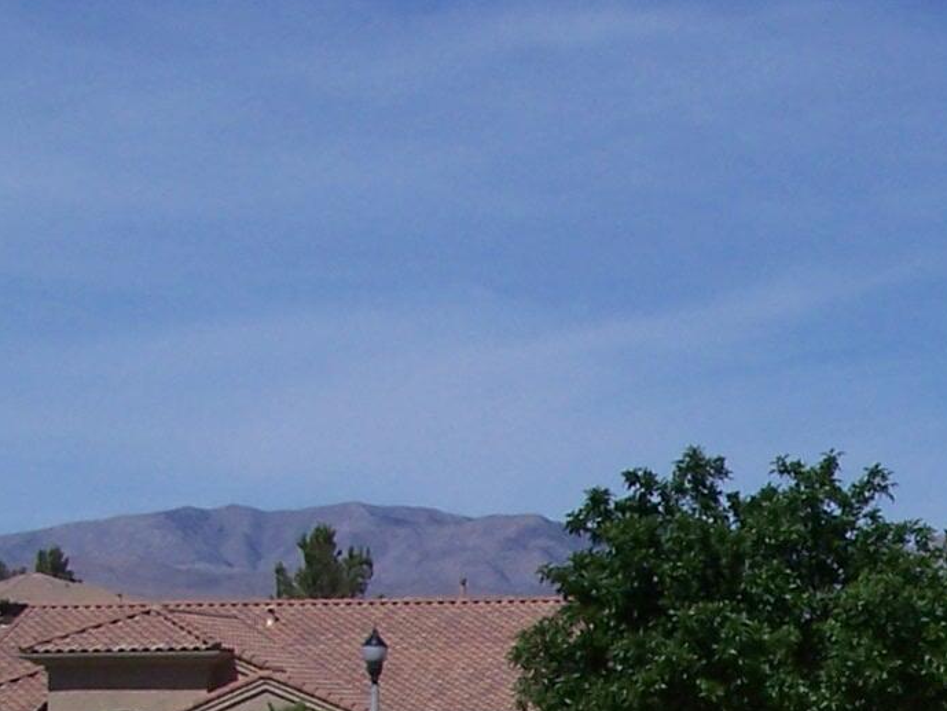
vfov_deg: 11.2
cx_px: 1163
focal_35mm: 127
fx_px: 3475
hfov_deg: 14.9
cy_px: 1100
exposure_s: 1/1000
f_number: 5.6
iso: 80
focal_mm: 6.3
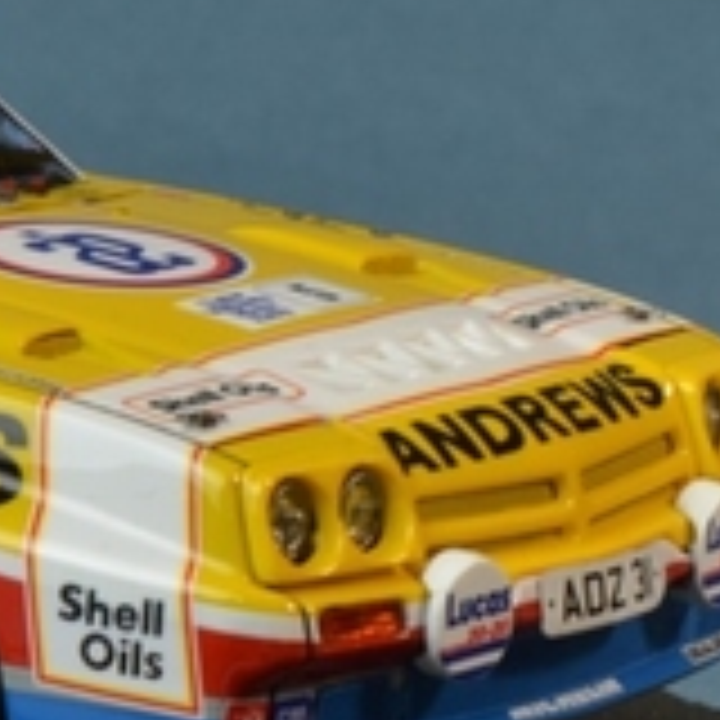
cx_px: -410
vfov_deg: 3.4
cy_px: 472
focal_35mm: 510
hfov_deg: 3.4
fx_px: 12001
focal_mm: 80
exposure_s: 1/4
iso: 200
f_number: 18
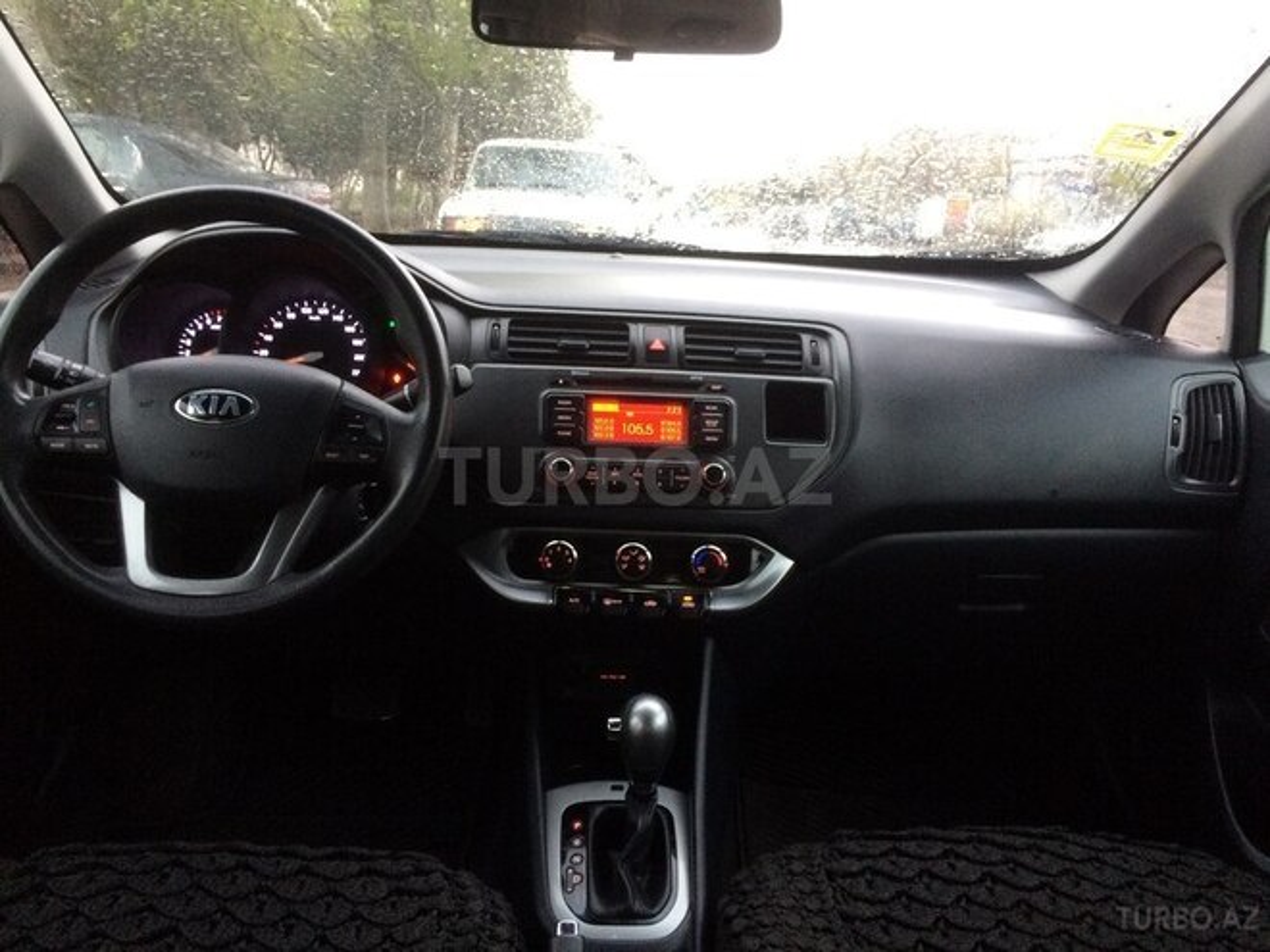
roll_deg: -3.2
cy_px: 476
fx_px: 1064
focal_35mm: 29
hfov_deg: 61.7
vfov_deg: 48.2
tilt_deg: -15.7
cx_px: 635
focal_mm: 4.15
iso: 250
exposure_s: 1/33
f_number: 2.2
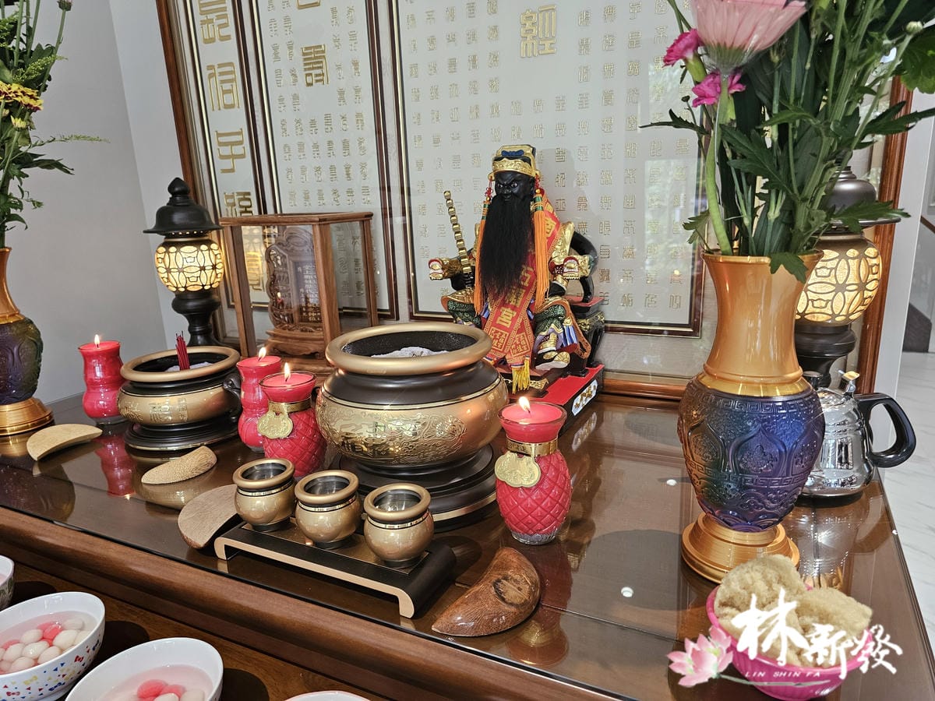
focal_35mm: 23
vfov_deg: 58.9
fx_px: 621
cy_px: 350
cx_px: 468
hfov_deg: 73.9
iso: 250
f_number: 1.7
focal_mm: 6.3
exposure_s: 1/120
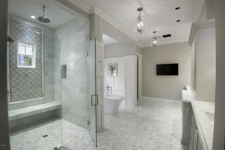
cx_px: 112
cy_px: 75
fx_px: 100
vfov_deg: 73.8
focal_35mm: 16
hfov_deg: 96.7
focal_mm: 16
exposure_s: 1.3
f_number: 13
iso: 100
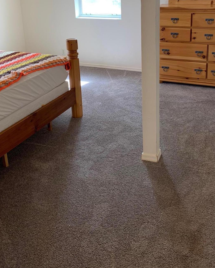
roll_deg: +1.2
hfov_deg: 38.1
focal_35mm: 39
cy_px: 68
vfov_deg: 45.3
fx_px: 310
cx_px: 127
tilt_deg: -16.5
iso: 50
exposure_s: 1/60
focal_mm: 4.25
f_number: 1.8
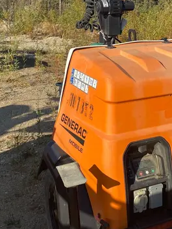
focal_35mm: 54
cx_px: 112
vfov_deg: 34.5
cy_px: 48
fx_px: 358
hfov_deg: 26.9
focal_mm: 4.25
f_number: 1.8
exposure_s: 1/1927
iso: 32
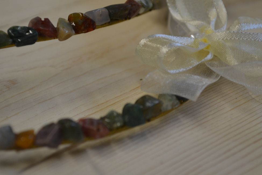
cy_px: 68
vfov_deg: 13.5
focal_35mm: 102
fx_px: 740
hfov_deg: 20.1
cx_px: 114
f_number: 5.6
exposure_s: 1/60
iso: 400
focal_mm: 55
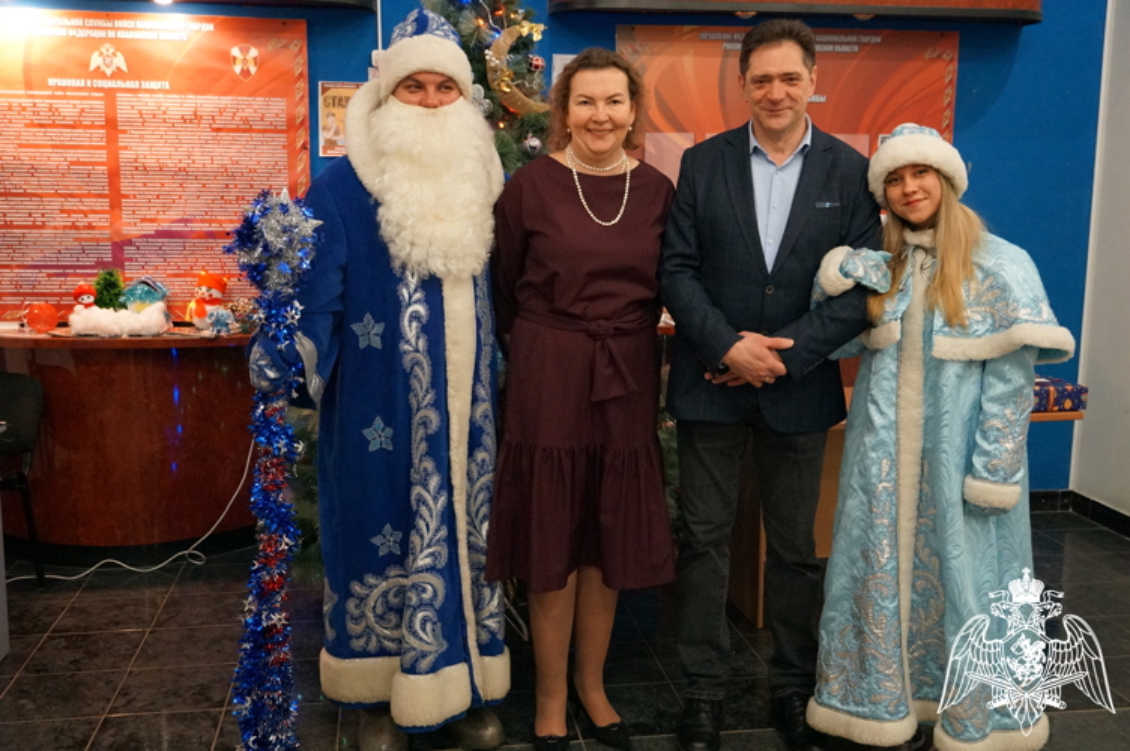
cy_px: 376
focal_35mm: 38
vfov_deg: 35.4
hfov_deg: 51.3
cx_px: 565
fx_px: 1176
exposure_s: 1/125
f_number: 4
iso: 6400
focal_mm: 25
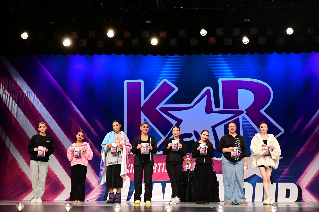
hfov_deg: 41.9
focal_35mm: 47
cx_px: 160
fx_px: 416
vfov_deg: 28.6
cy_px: 106
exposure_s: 1/800
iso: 2500
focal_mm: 47
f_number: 3.2
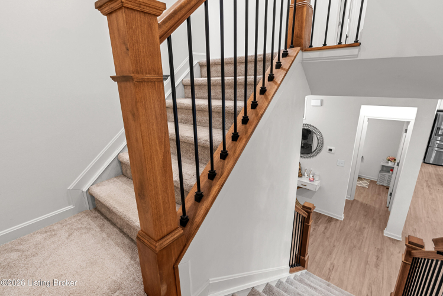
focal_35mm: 16
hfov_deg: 96.7
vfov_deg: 73.8
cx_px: 222
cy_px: 148
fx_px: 197
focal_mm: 16
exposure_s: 1.3
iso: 400
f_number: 11
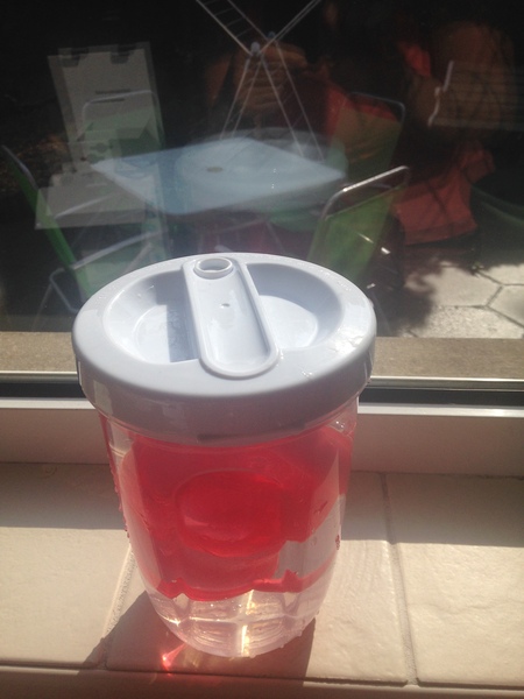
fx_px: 666
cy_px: 350
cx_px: 262
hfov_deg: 42.9
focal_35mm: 33
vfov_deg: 55.4
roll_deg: +2.2
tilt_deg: -29.8
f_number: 2.4
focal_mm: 4.12
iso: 50
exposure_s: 1/2262
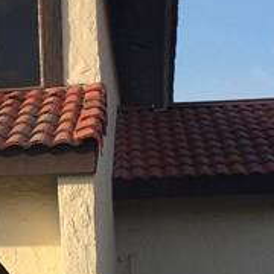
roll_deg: +0.0
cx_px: -152
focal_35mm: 146
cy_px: 175
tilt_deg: +8.2
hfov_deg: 11.4
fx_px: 1307
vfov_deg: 12.0
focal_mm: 4.15
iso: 32
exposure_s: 1/964
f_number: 2.2
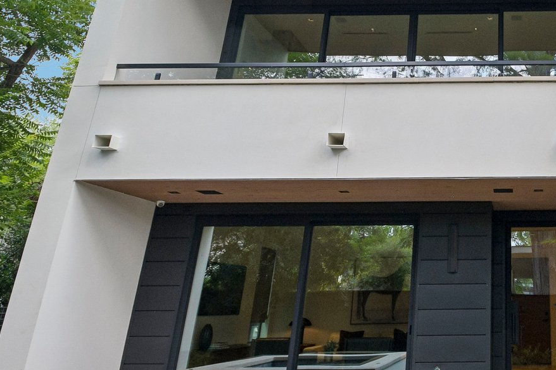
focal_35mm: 35
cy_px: 57
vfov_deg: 36.1
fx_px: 540
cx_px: 515
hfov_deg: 47.9
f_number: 8
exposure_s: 1/160
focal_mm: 10
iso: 400
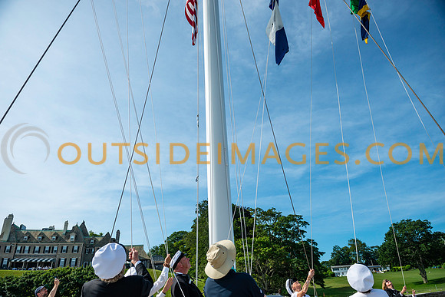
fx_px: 297
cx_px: 222
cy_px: 148
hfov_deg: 73.7
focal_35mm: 24
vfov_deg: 53.2
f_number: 4
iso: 320
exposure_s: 1/5000
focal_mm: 24
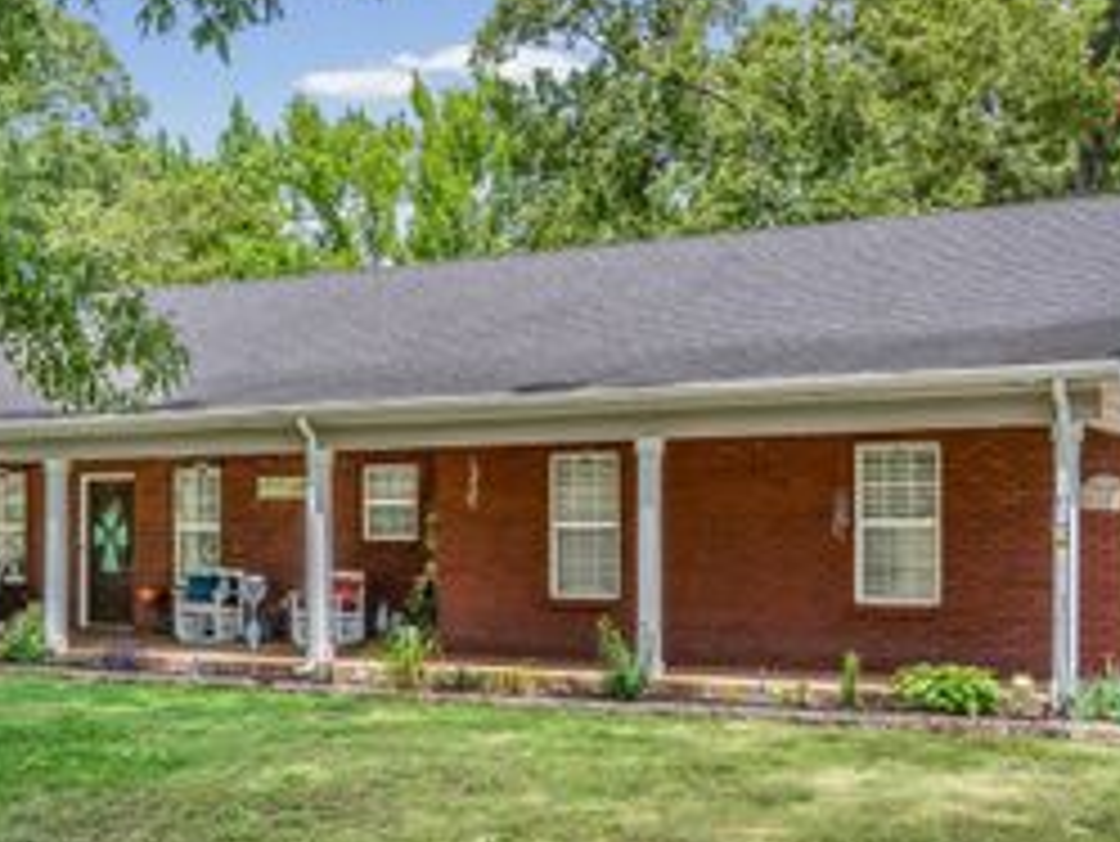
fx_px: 1683
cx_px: 324
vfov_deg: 28.0
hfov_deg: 36.2
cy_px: 468
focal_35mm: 52
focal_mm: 27
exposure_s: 1/200
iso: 800
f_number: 9
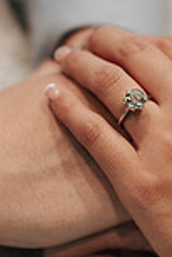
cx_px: 137
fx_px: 729
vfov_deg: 20.0
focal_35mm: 102
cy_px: 139
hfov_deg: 13.4
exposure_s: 1/160
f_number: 2.8
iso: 1250
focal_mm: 35
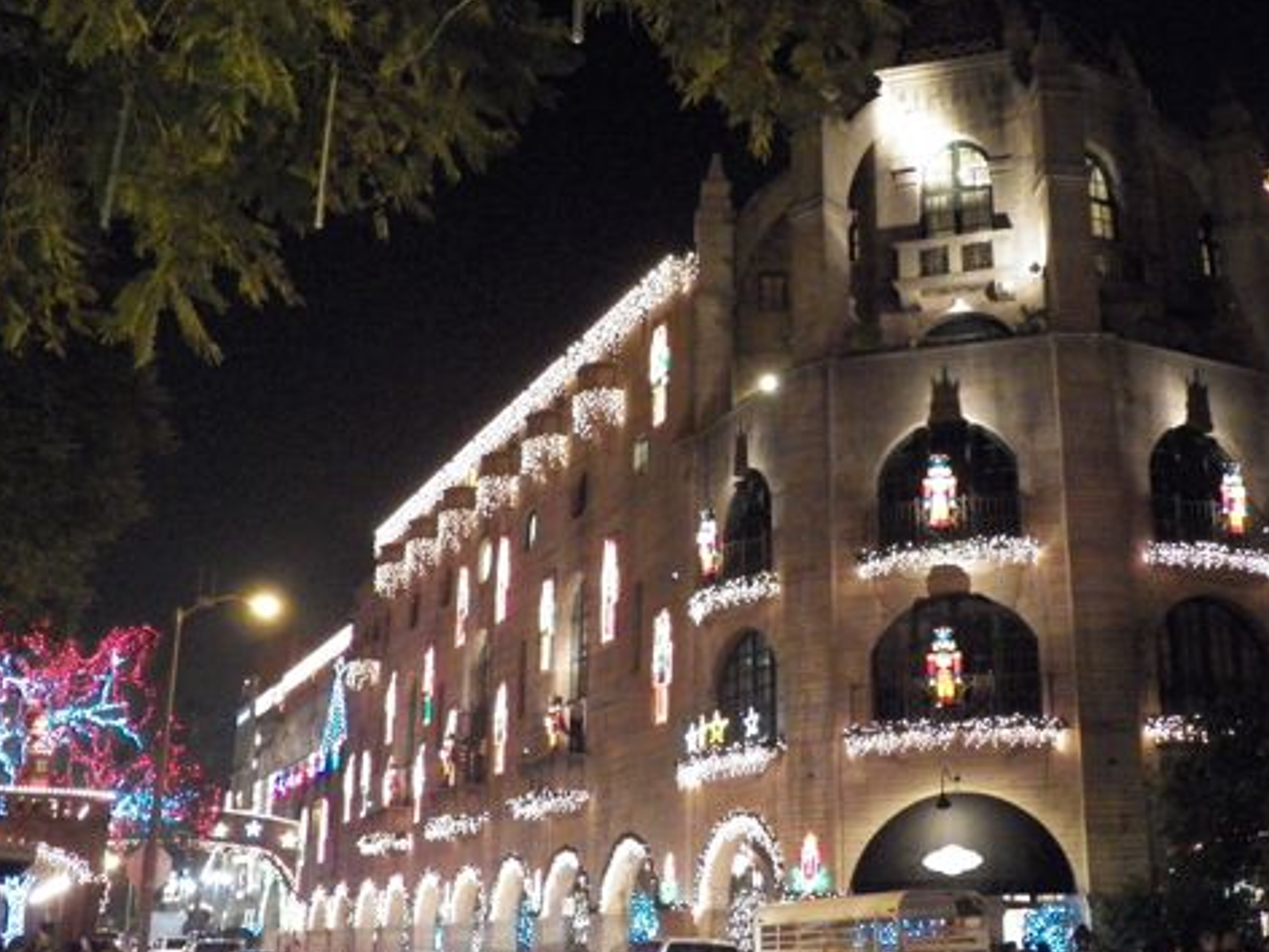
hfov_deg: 44.5
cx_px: 780
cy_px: 454
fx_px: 1540
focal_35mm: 42
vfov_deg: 34.3
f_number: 2.8
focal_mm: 5.5
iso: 1600
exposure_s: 1/15
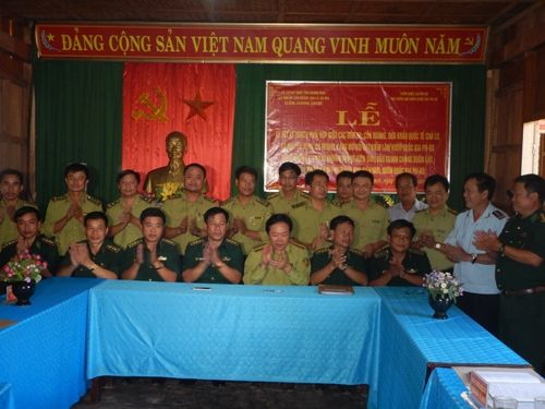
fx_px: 630
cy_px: 204
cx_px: 272
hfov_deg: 46.8
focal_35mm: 40
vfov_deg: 36.0
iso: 560
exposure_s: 1/30
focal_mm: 7.2
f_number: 4.2
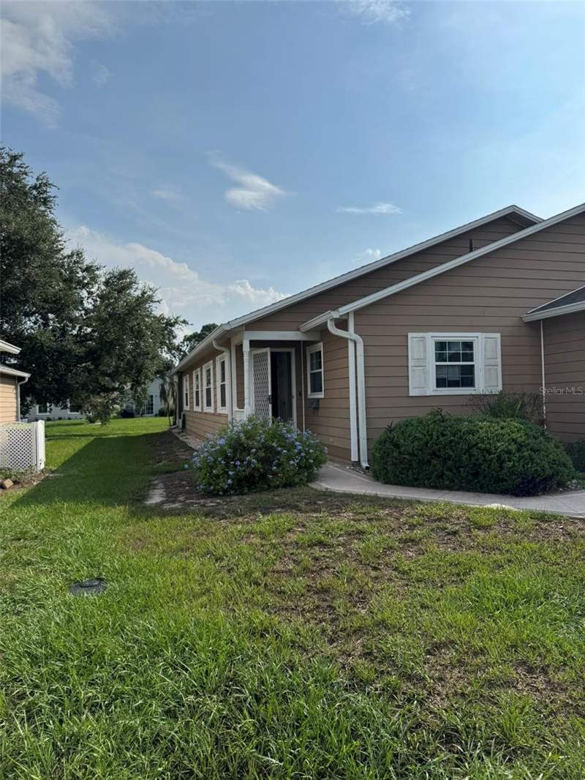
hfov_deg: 56.8
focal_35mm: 24
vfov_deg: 71.6
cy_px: 390
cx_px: 292
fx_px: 541
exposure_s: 1/9009
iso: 80
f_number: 1.78
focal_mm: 6.76
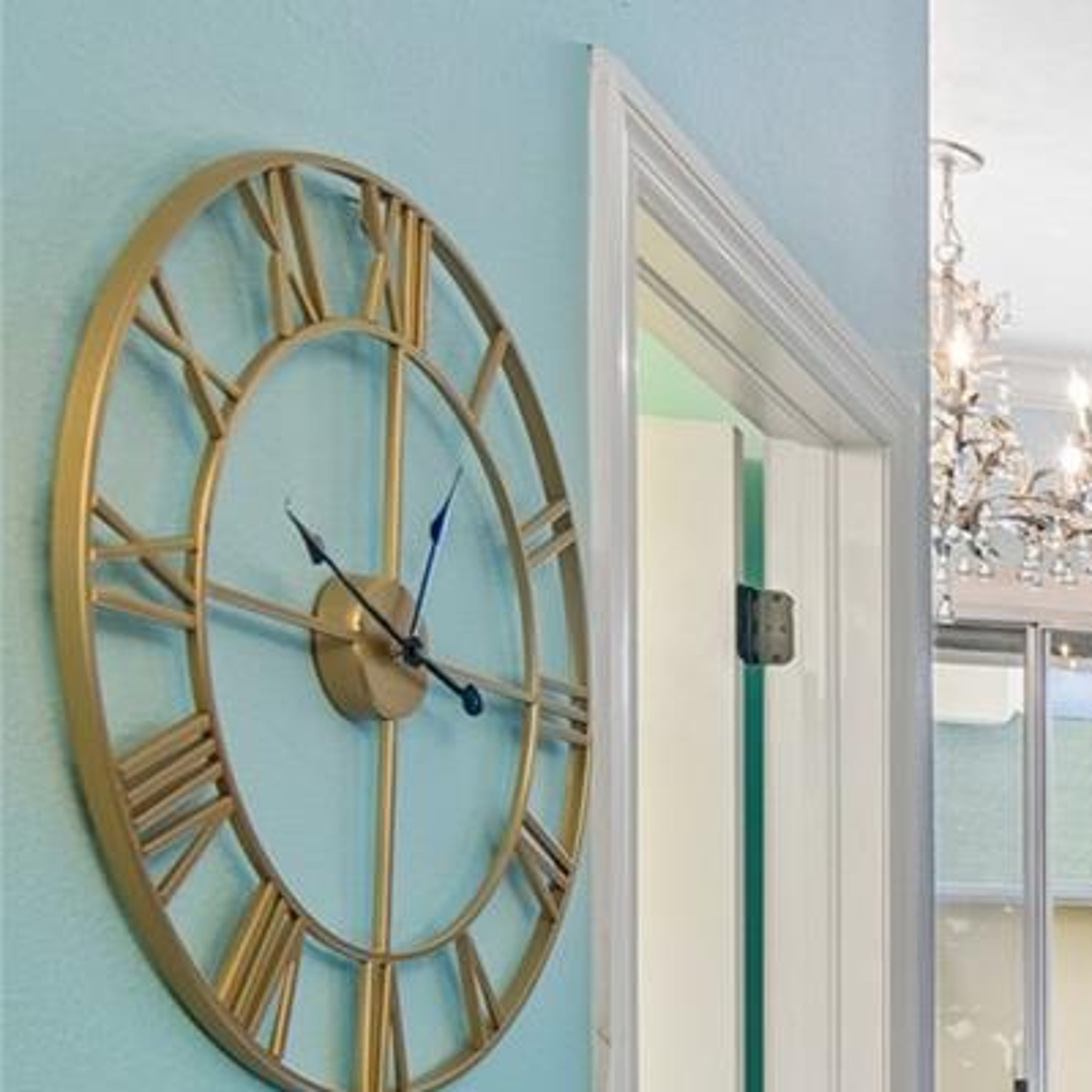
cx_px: 2181
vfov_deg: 31.2
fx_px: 1820
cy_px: 1062
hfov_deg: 19.3
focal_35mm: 51
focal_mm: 10
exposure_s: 1/5
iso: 100
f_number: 7.1
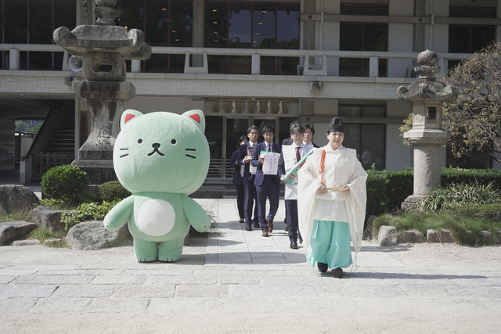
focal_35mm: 44
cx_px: 250
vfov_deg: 30.5
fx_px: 612
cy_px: 167
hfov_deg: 44.5
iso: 100
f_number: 5.6
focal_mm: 44
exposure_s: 1/400
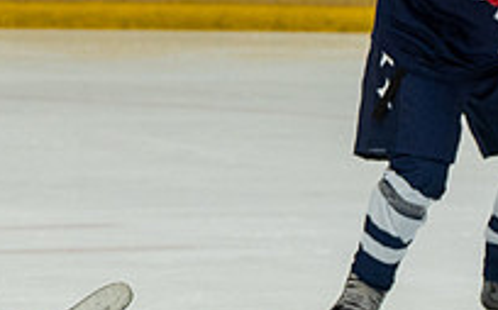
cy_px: 165
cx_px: -355
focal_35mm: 576
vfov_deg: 2.3
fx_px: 7809
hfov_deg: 3.6
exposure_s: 1/1600
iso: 800
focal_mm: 106
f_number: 3.5
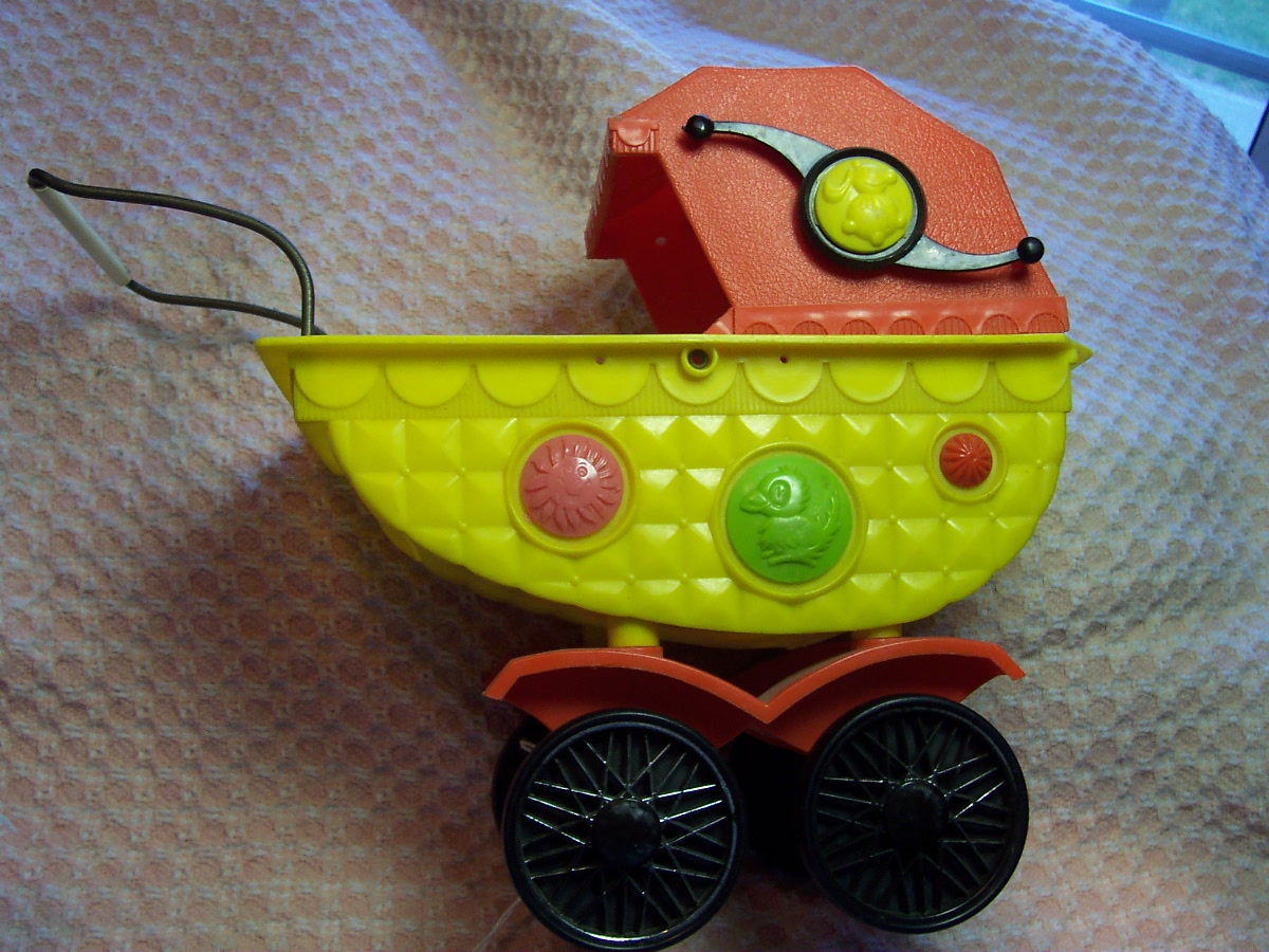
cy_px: 476
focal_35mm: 37
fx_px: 1356
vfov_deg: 38.7
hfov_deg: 50.1
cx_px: 634
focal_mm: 5.6
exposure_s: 1/60
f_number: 2.8
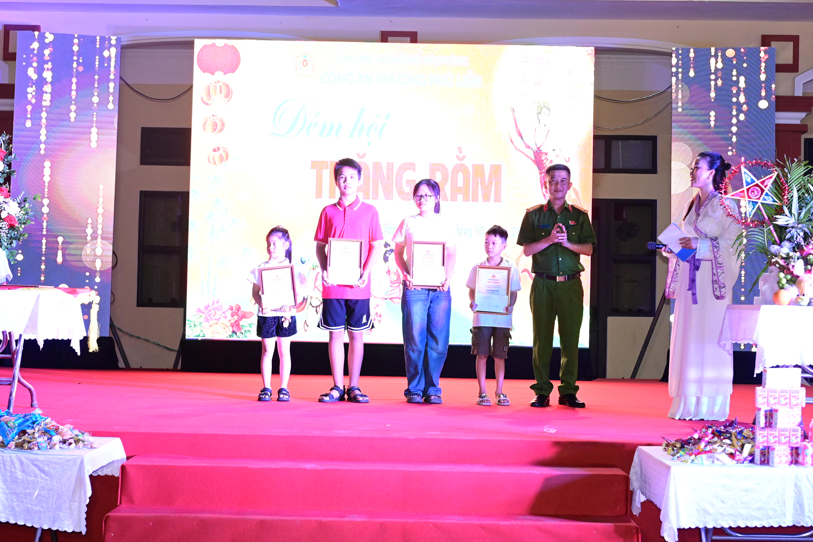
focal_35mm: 51
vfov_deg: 26.5
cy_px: 271
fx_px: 1152
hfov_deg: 38.9
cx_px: 406
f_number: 4.5
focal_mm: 51
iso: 5000
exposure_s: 1/125
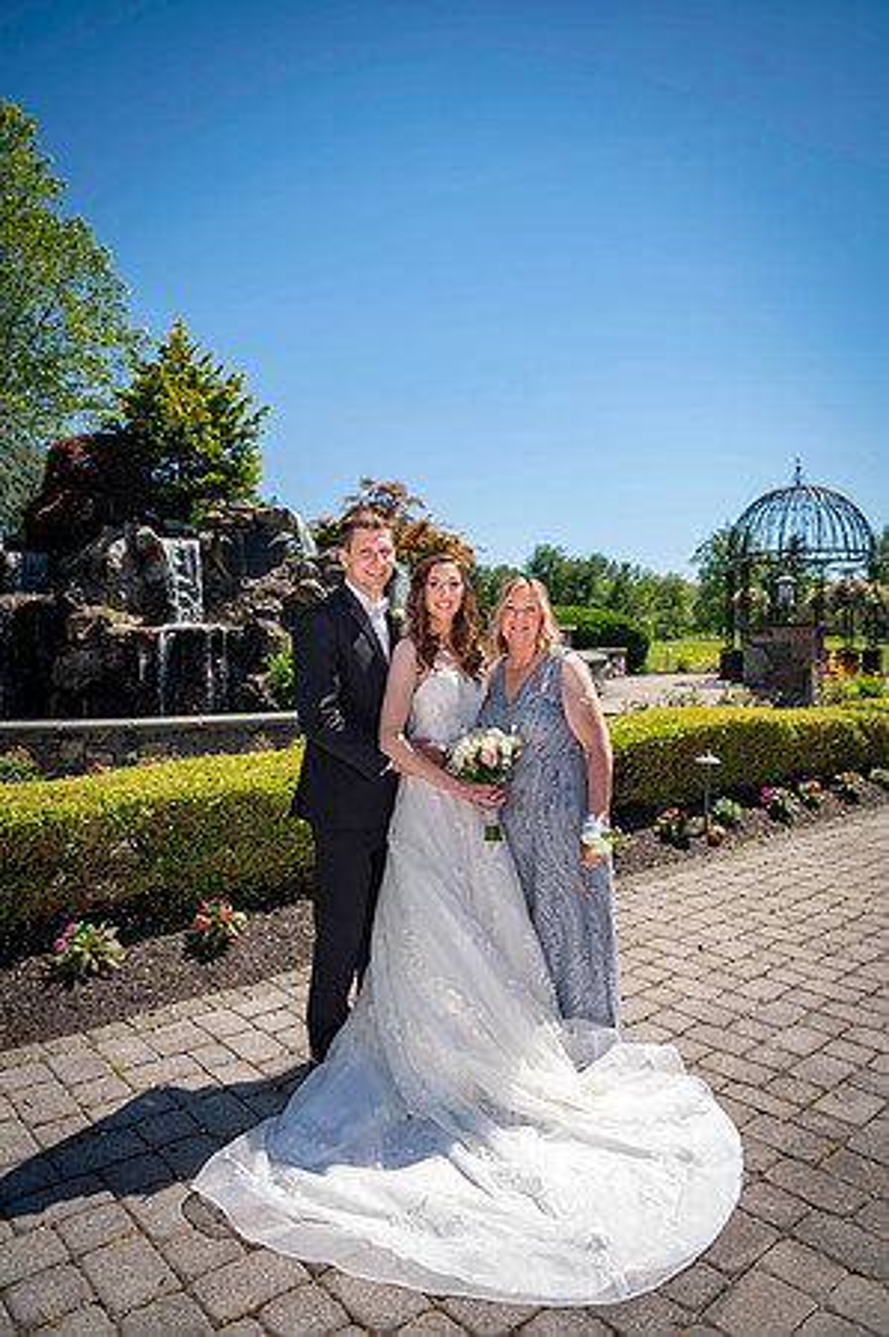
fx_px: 891
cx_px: 444
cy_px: 668
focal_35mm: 24
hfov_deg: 53.0
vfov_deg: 73.8
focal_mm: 24
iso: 100
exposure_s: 1/1600
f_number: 3.2
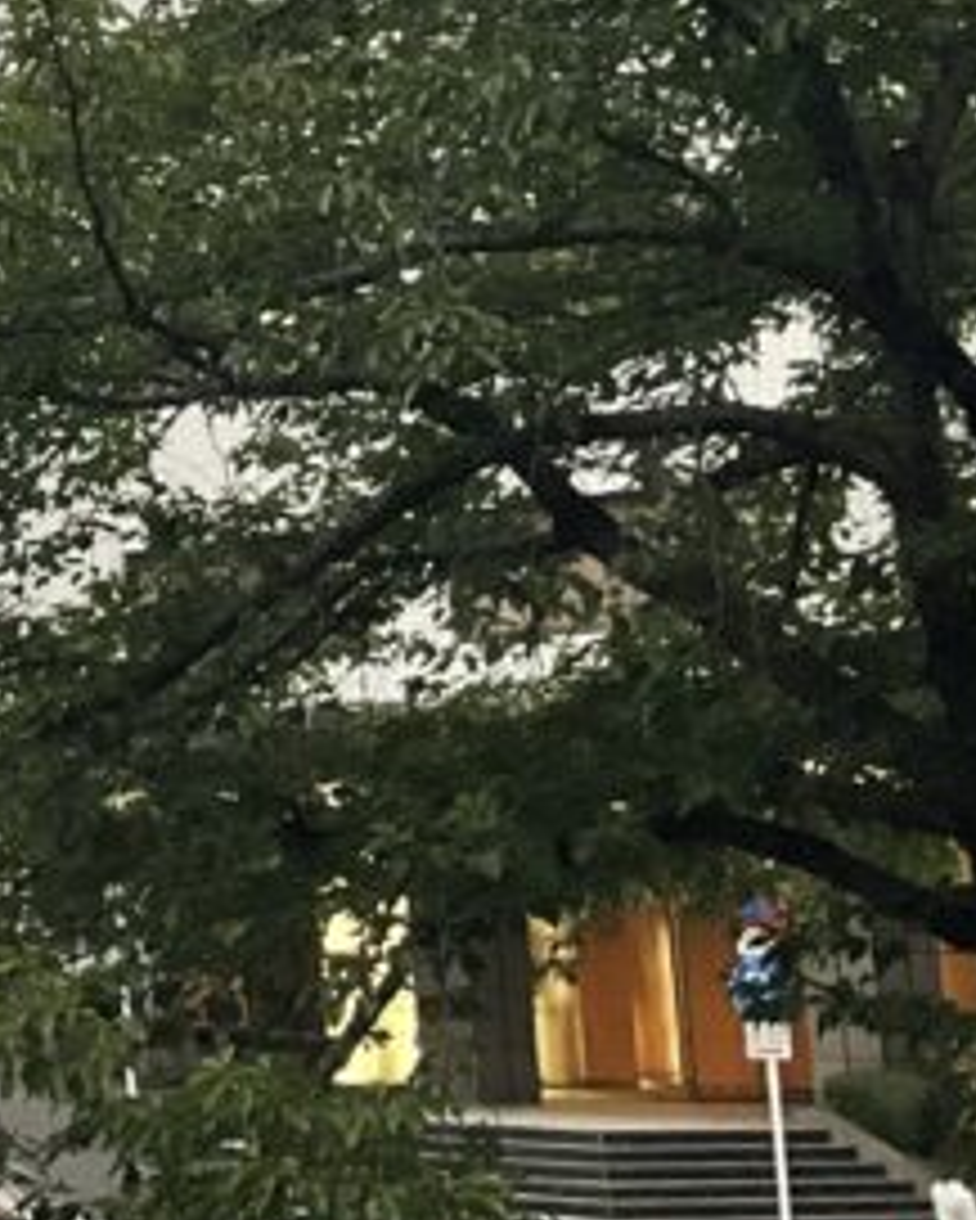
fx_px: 3861
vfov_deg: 17.4
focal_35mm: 107
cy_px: -90
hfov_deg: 12.8
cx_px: -913
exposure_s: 1/122
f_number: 1.8
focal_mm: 3
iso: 32
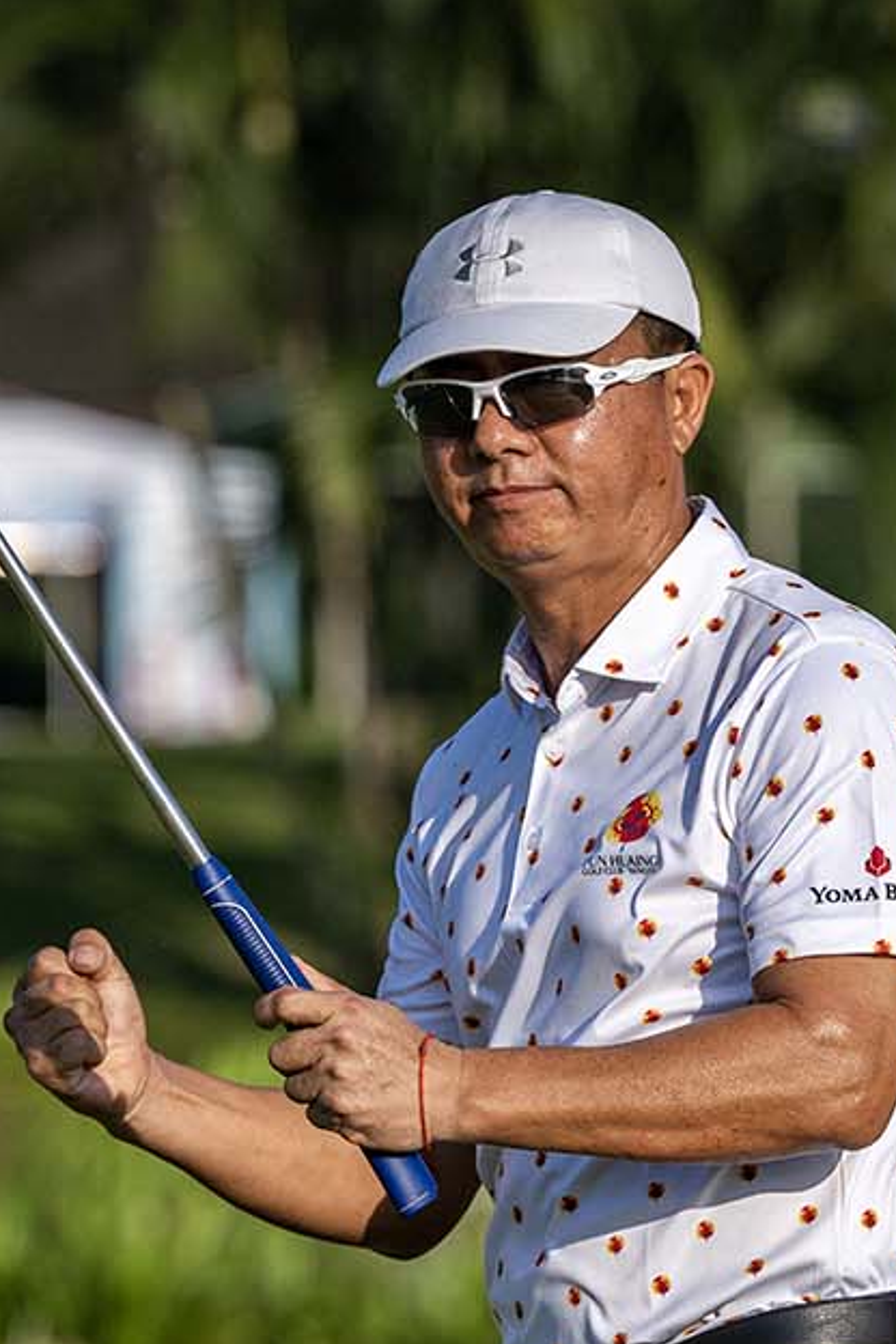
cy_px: 1404
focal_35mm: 381
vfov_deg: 5.4
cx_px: 476
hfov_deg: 3.6
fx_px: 14223
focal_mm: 165
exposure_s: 1/3200
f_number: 4
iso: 250
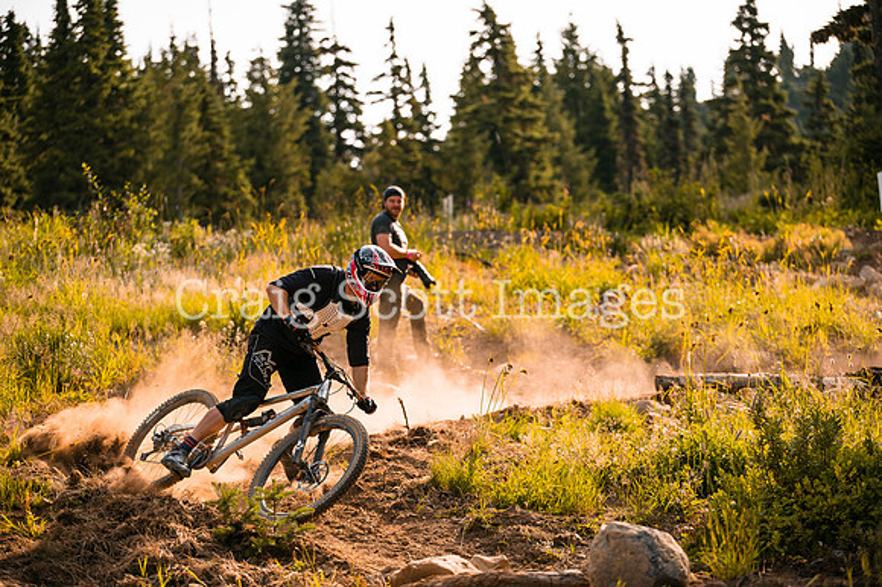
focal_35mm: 102
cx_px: 441
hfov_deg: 20.0
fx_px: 2497
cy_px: 294
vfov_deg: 13.4
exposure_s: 1/1250
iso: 110
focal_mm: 102
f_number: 2.8
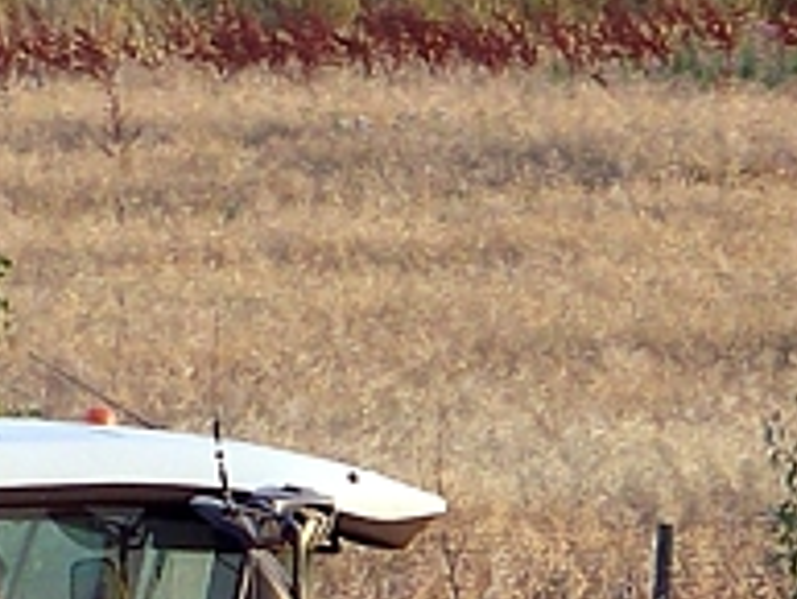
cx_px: -624
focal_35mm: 1108
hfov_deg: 1.8
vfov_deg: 1.3
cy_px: 1012
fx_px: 25527
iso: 70
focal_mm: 33.3
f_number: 3.6
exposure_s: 1/125
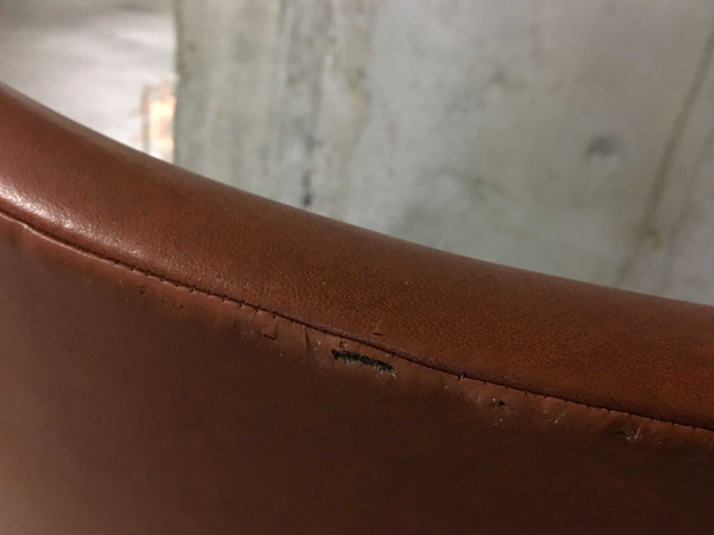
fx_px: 598
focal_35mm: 29
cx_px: 357
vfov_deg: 48.2
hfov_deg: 61.7
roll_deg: -11.5
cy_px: 268
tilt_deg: -28.7
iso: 125
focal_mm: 4.15
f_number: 2.2
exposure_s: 1/4
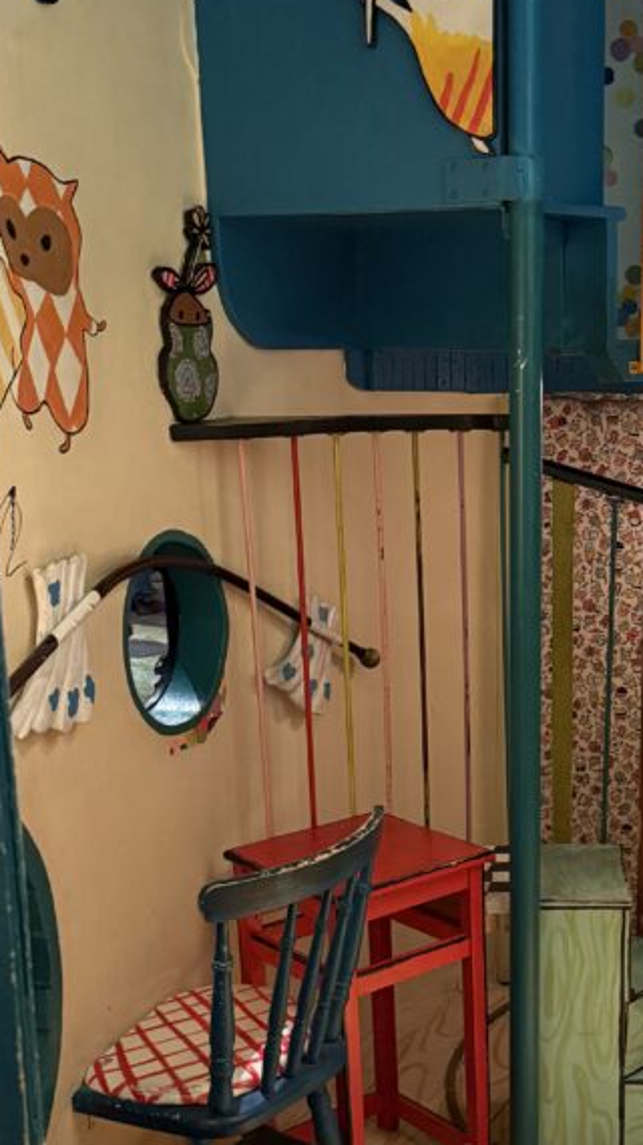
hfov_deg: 24.9
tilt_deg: -14.4
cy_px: 775
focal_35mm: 47
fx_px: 1427
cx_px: 528
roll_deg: -0.6
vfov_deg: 43.1
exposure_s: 1/40
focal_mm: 6.76
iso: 800
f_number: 1.78
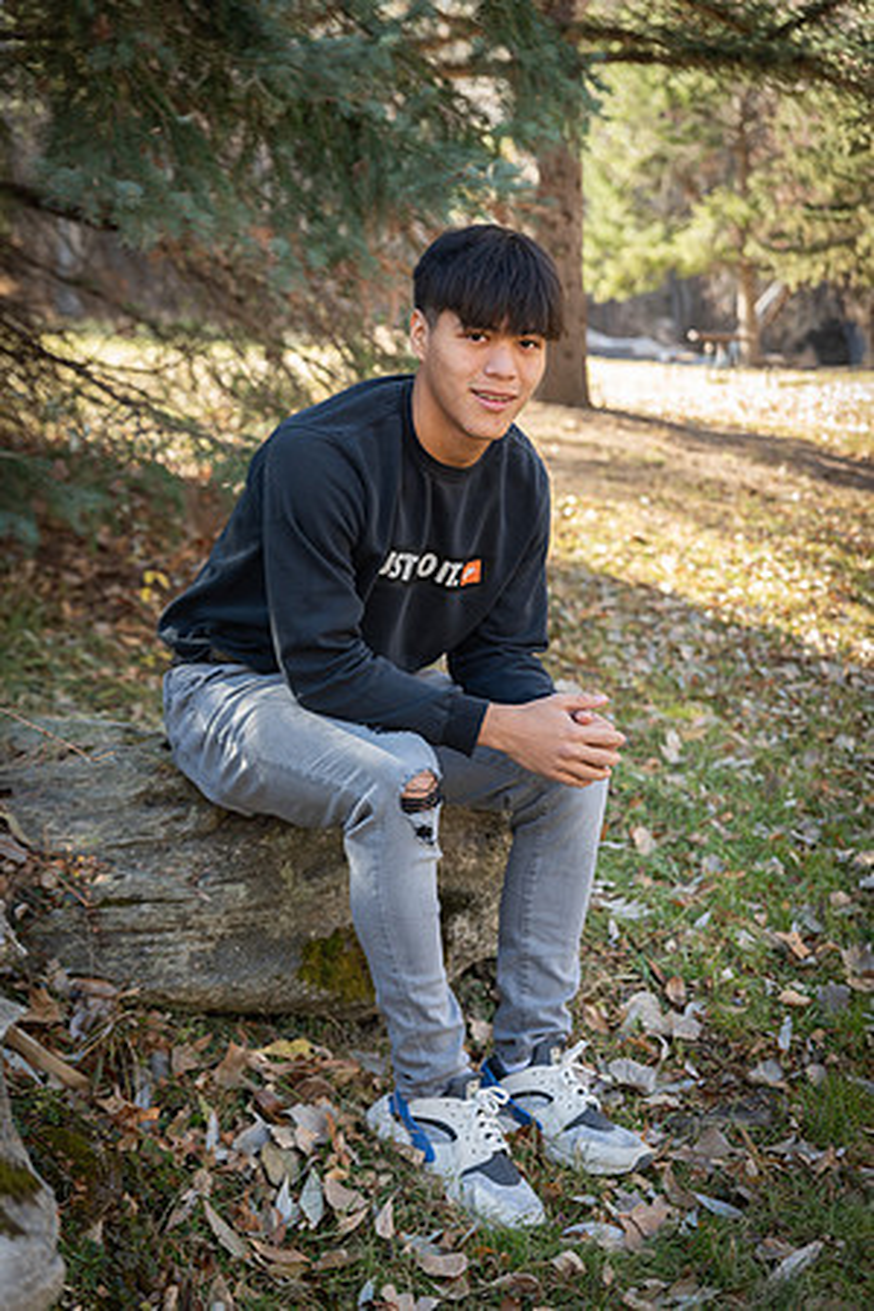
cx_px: 437
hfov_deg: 24.6
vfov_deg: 36.2
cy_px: 656
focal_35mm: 55
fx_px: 2003
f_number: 3.2
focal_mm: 55
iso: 125
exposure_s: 1/125
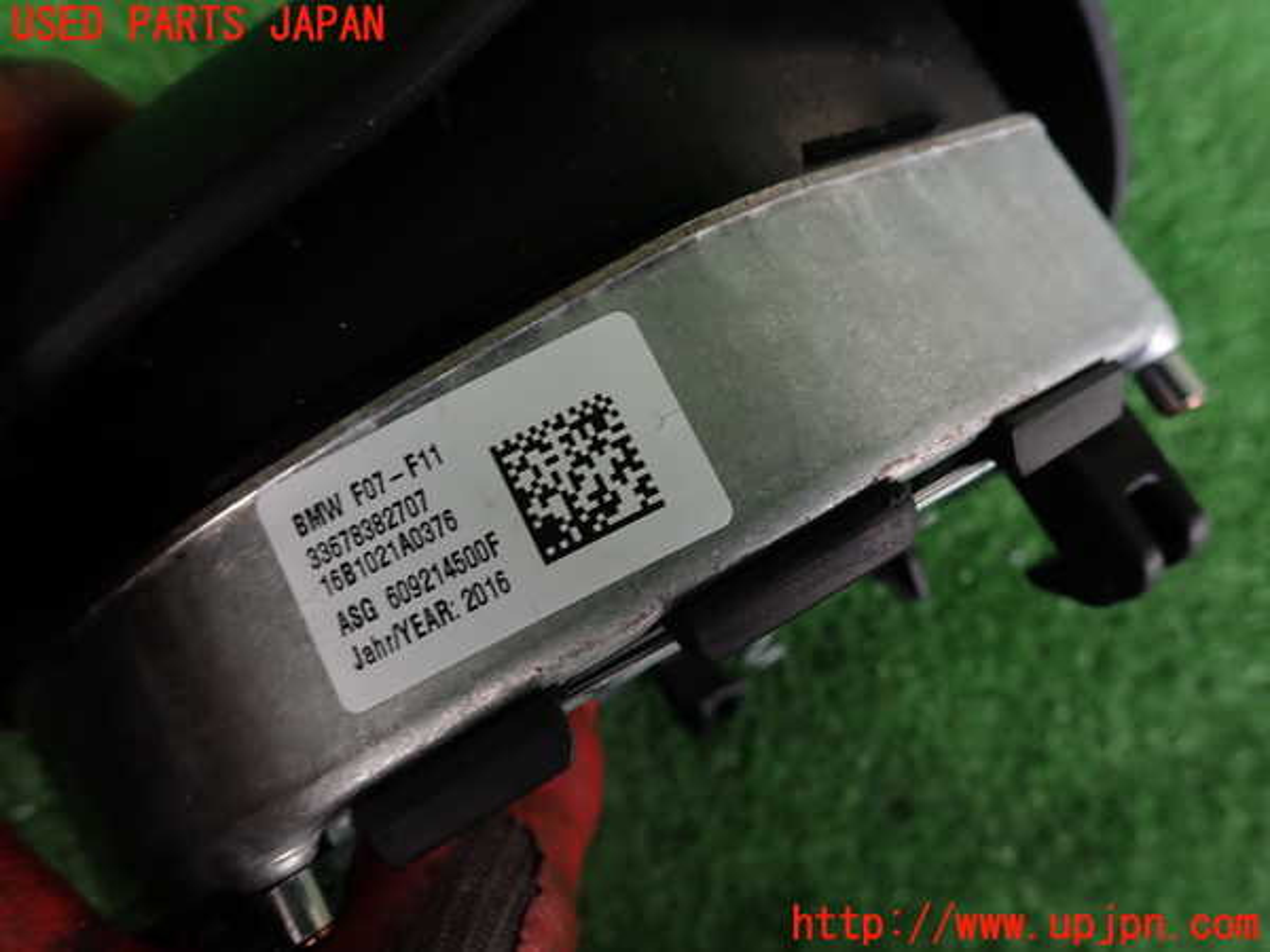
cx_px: 635
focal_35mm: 25
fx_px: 917
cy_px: 476
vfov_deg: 54.9
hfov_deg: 69.4
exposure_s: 1/60
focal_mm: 4.5
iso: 100
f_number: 2.8
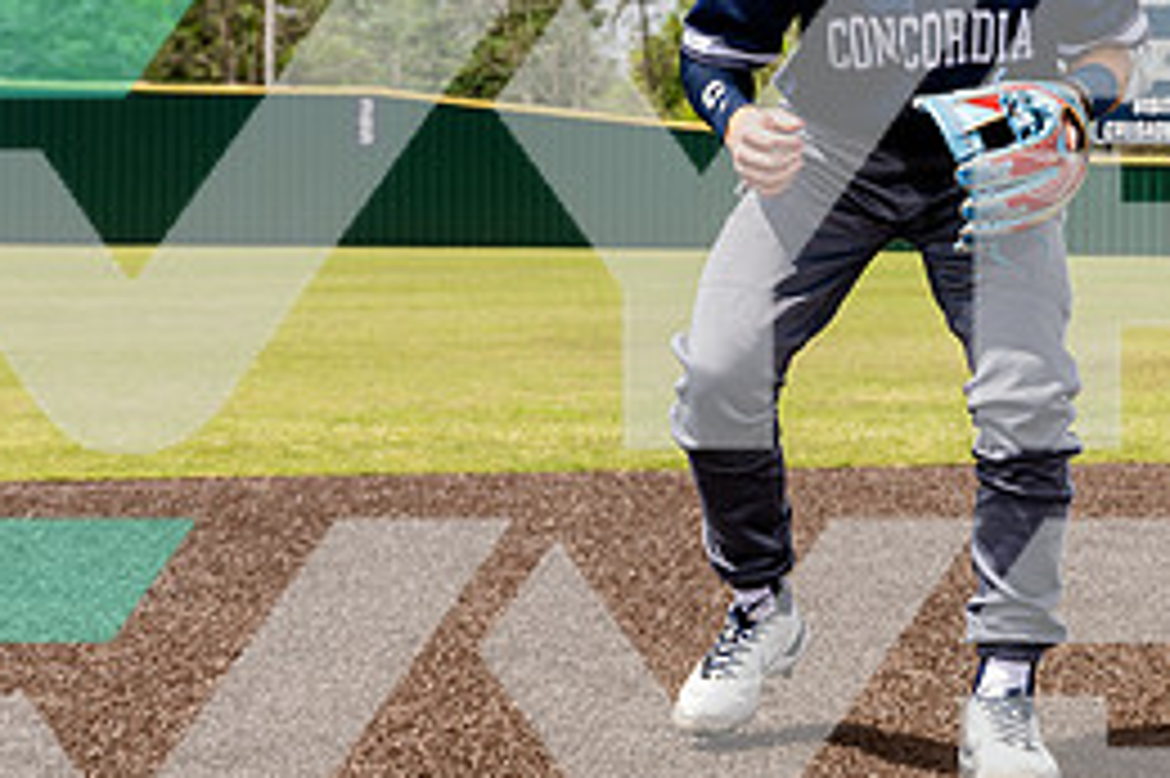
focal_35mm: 96
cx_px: 886
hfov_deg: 21.1
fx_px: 3118
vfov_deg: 14.2
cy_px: 214
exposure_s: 1/1250
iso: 250
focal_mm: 43
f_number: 4.5
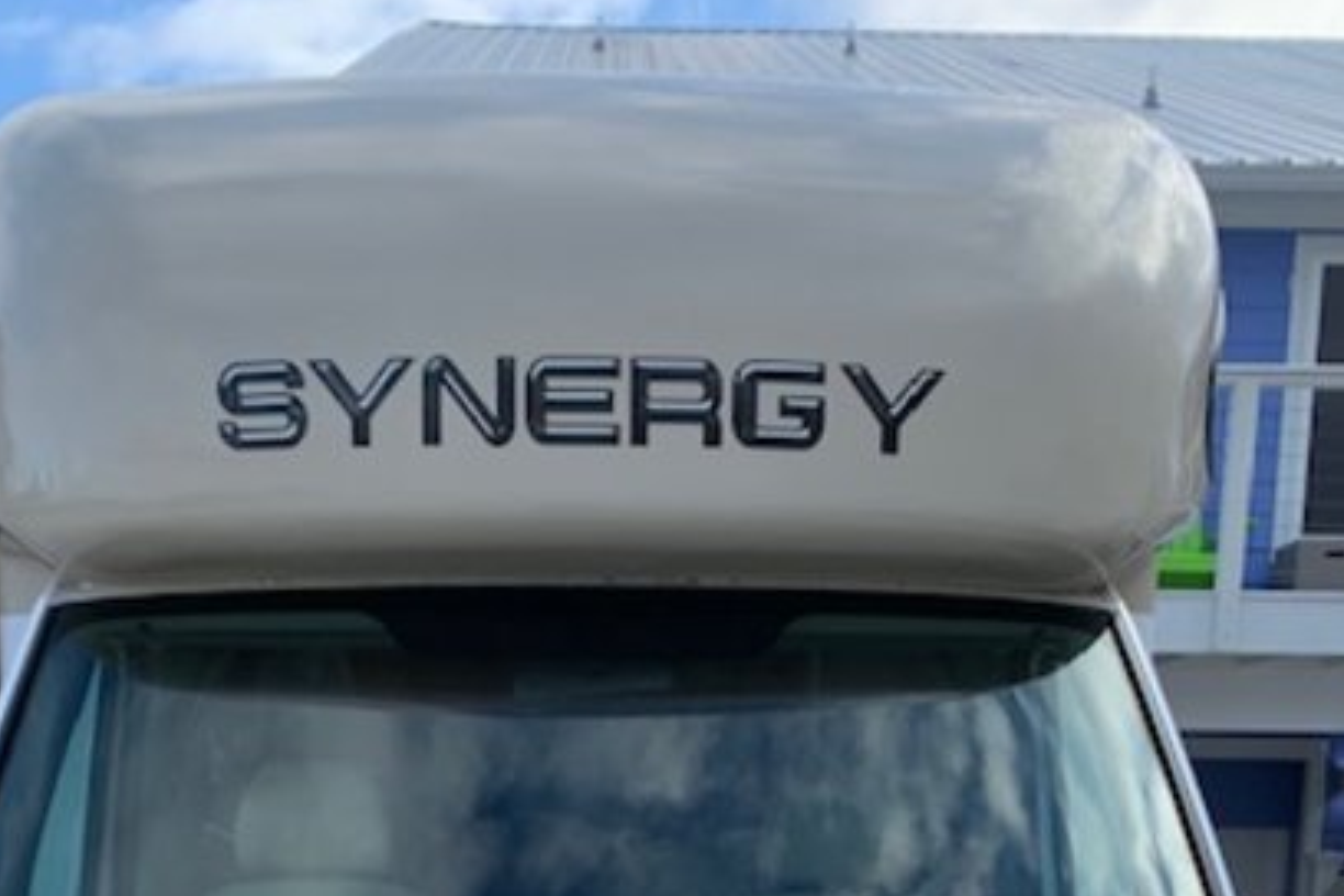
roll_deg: -0.8
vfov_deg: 21.9
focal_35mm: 53
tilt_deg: -10.0
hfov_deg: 37.5
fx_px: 1979
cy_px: 1281
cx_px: 580
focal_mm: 4.25
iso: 25
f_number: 1.8
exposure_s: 1/962
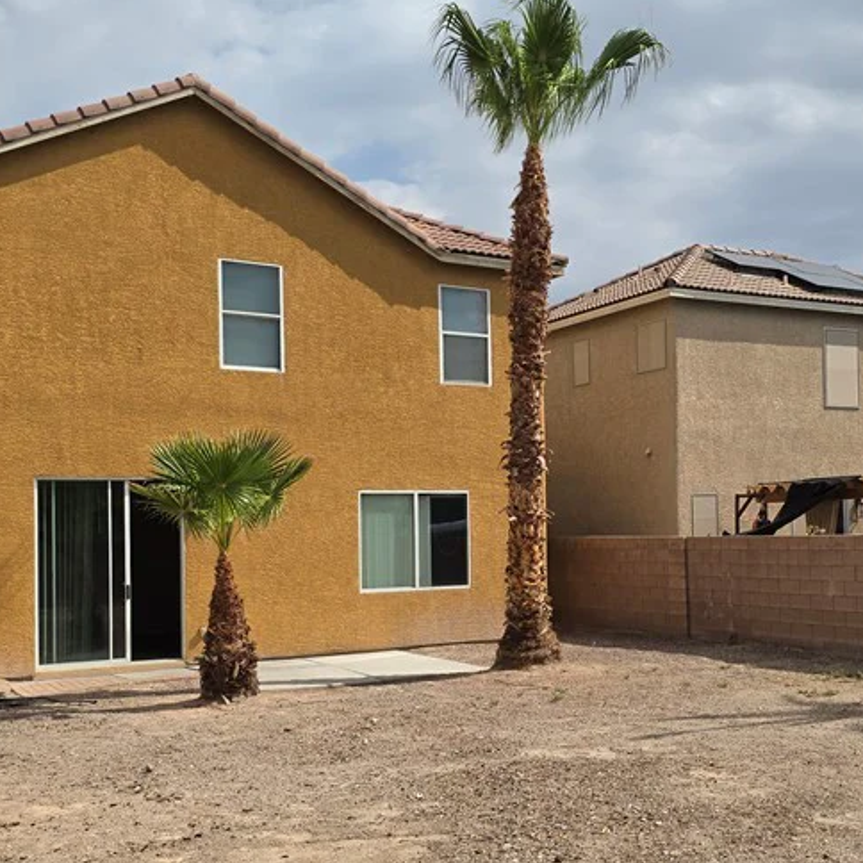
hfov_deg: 38.7
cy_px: 510
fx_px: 1213
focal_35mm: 43
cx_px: 576
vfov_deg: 39.0
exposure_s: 1/7939
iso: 64
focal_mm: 6.25
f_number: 1.7
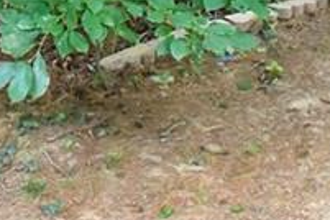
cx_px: 67
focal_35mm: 122
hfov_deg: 16.7
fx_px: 1118
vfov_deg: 10.0
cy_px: -285
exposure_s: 1/50
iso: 4000
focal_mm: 24
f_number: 7.1
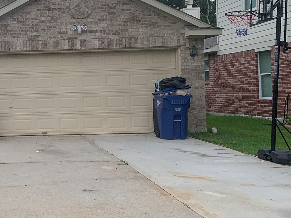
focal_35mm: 59
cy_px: 90
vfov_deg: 24.8
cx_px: -10
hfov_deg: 30.1
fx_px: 496
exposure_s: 1/2611
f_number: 1.8
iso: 25
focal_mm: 4.25
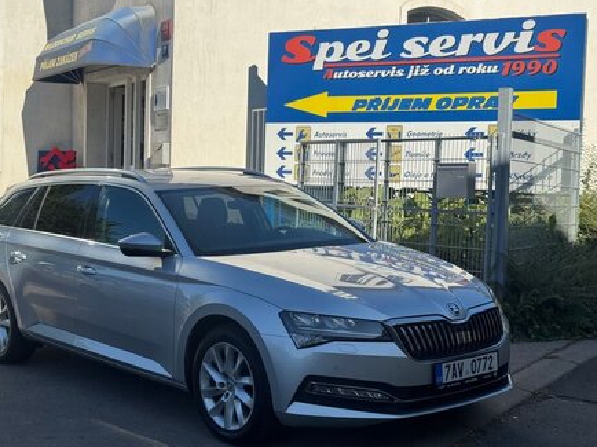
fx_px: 931
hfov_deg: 35.5
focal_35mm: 54
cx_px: 271
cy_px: 237
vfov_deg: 27.0
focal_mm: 6.76
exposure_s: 1/4975
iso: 64
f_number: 1.78
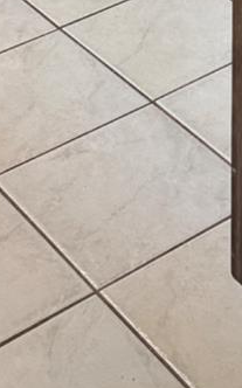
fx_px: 1216
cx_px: 273
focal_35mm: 115
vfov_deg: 14.7
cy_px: -406
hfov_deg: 11.2
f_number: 1.78
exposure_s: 1/120
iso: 320
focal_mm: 6.76
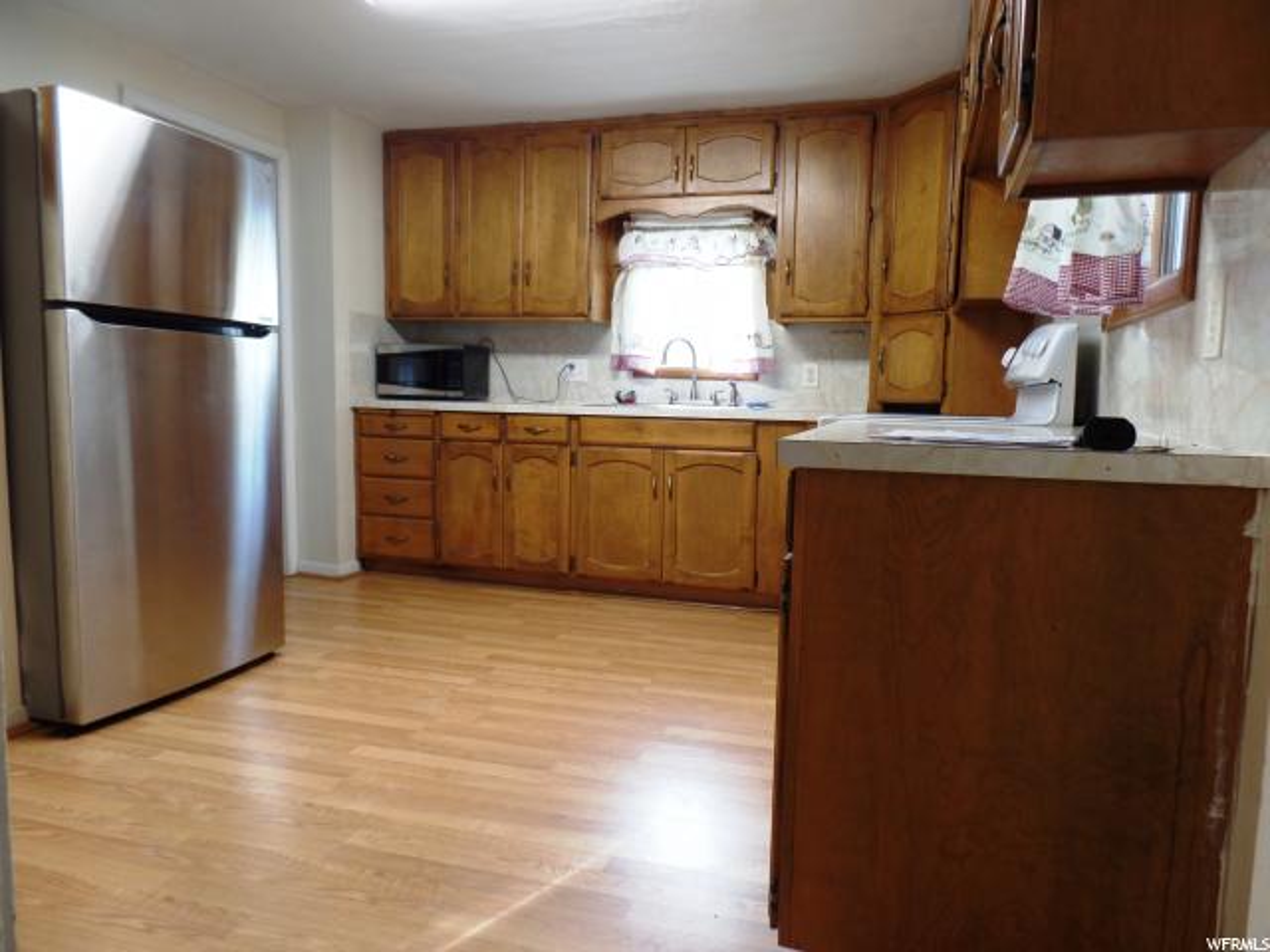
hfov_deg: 73.9
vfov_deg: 58.9
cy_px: 476
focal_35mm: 23
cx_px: 635
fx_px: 844
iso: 80
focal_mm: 4.1
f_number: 2.8
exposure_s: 1/30
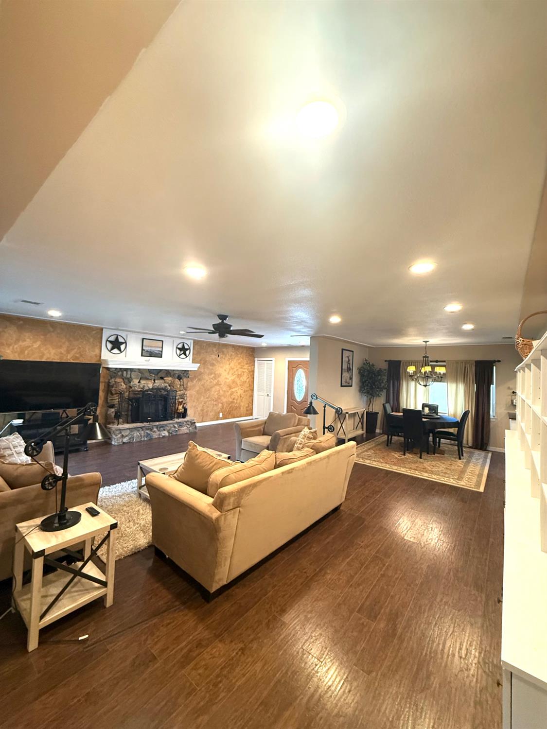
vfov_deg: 102.1
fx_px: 295
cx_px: 274
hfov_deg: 85.7
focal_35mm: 14
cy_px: 364
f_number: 2.2
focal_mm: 2.22
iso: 400
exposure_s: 1/60
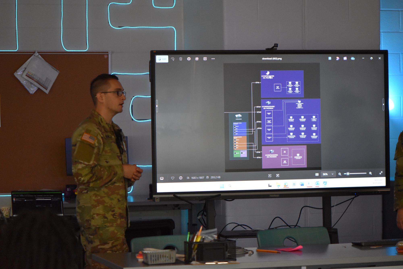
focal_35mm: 128
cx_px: 202
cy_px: 134
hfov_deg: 16.1
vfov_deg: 10.8
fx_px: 1427
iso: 3200
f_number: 3.5
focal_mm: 85
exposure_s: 1/200
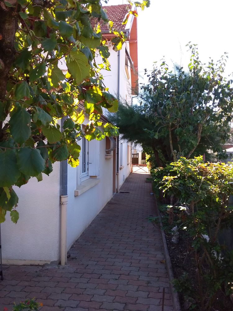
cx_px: 116
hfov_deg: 49.7
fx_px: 251
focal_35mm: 28
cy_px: 156
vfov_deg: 63.4
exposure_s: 1/241
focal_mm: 2.91
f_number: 1.9
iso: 40
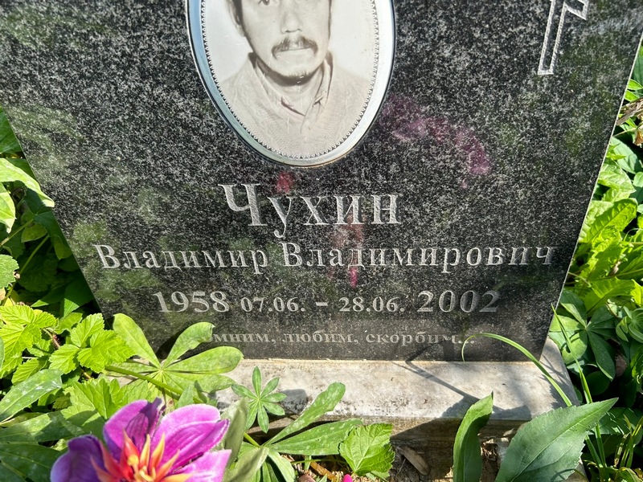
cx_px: 322
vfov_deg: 53.1
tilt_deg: -37.8
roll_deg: +10.3
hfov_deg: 67.3
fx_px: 483
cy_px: 241
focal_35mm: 26
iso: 50
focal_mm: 5.7
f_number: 1.5
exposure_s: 1/1395
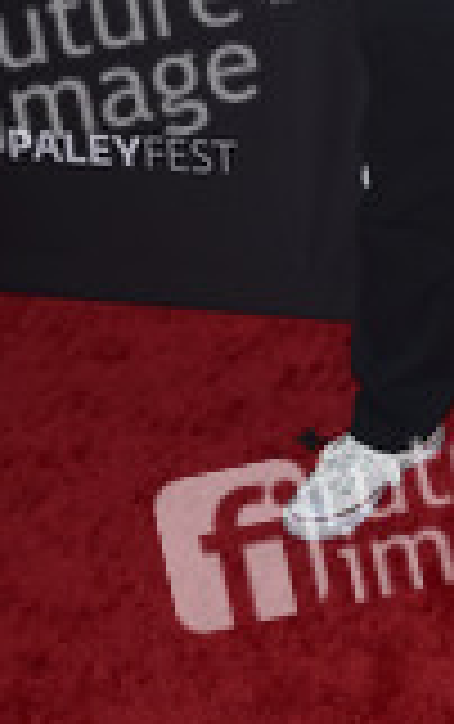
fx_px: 1698
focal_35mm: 86
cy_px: -148
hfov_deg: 14.8
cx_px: 519
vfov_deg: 22.2
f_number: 6.3
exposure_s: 1/200
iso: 320
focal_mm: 34
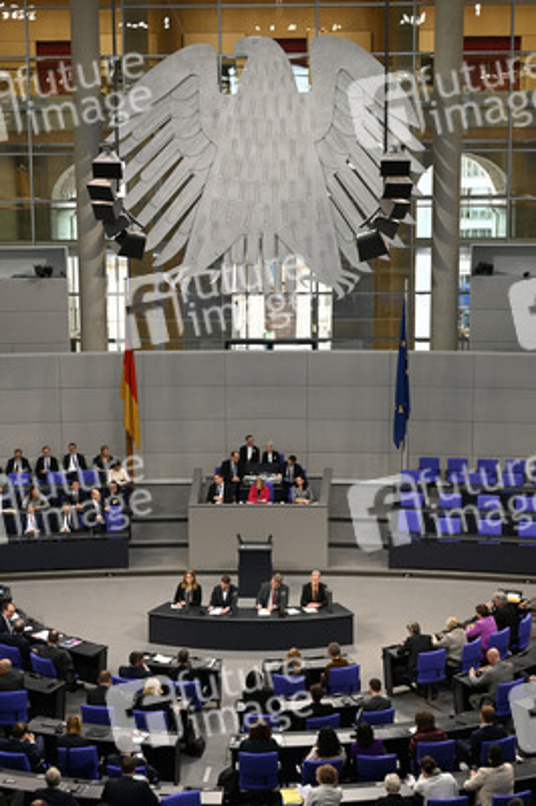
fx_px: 1096
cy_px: 403
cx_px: 268
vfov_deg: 40.4
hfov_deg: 27.5
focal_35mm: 49
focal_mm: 49
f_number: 4
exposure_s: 1/160
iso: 2500
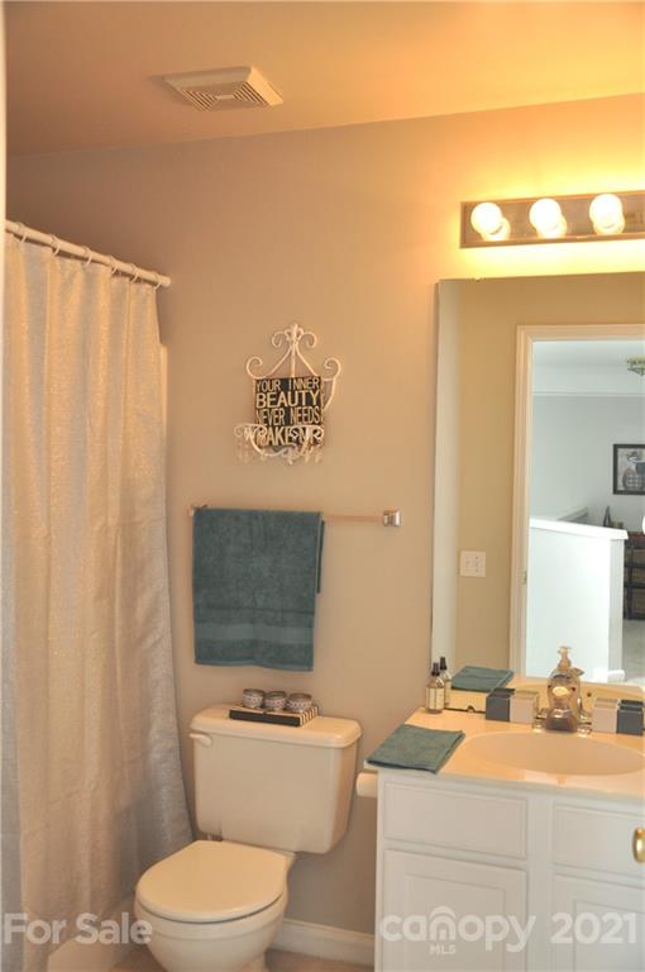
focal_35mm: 38
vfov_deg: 51.3
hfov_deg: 35.4
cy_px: 486
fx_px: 1010
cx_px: 322
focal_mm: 25
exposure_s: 1/60
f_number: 4
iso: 800
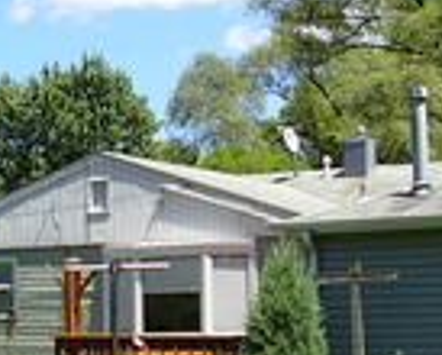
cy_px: 345
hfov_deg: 16.7
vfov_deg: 13.4
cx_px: 61
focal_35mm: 114
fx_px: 1493
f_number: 2.8
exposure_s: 1/2000
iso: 200
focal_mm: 4.5
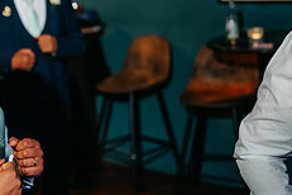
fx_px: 714
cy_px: 73
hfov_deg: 21.4
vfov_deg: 15.5
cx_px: -62
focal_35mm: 88
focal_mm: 35
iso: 400
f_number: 1.8
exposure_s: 1/200
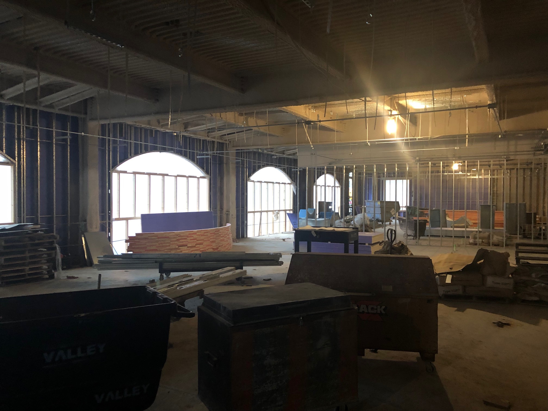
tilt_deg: +0.3
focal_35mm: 28
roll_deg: -0.1
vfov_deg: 49.7
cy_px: 206
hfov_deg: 63.4
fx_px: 443
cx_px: 274
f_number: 1.8
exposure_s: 1/8
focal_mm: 4
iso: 100
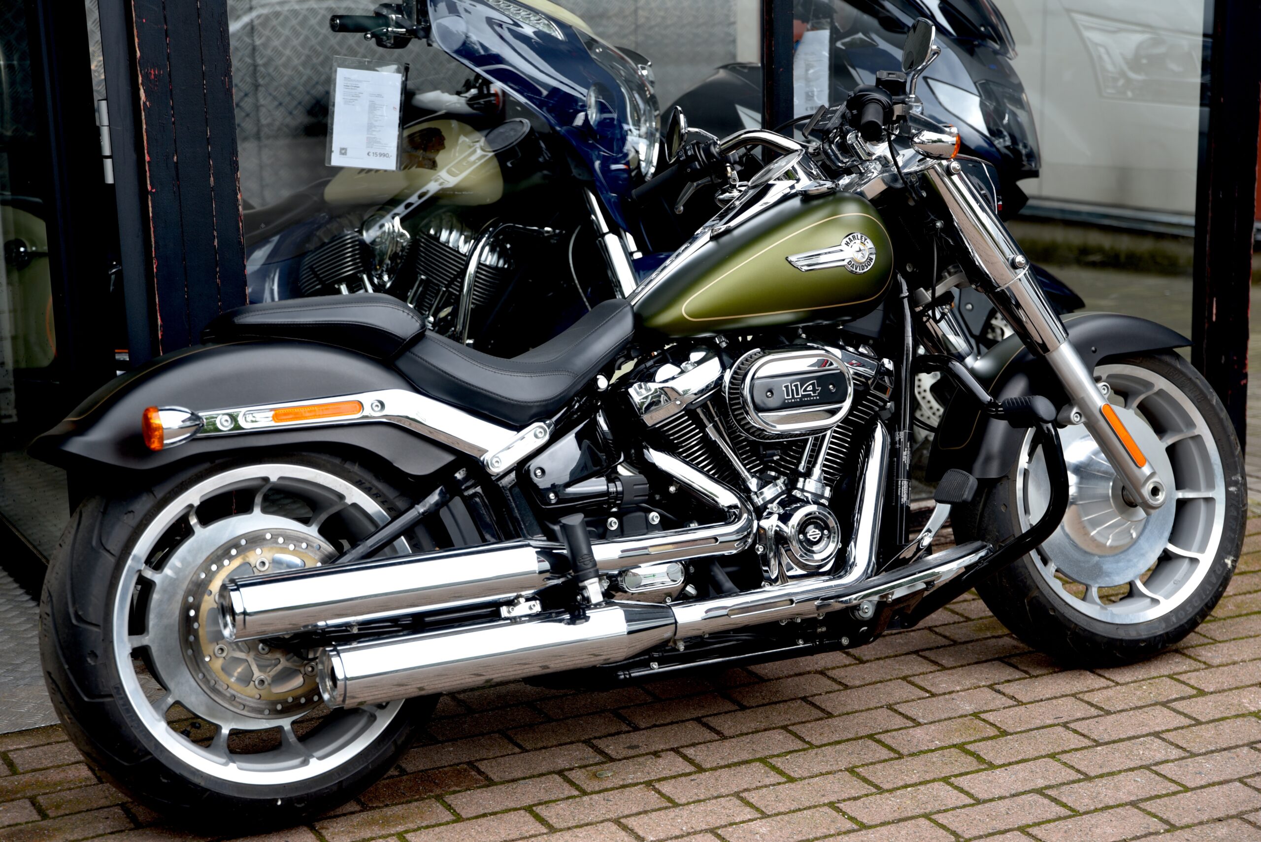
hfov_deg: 30.9
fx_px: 2278
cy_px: 421
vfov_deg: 20.9
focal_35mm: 65
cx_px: 630
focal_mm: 65
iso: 100
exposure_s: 1/60
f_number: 4
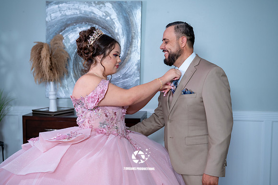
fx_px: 335
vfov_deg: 30.9
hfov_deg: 45.0
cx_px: 145
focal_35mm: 43
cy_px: 89
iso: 1250
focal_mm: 41
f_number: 4
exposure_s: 1/60
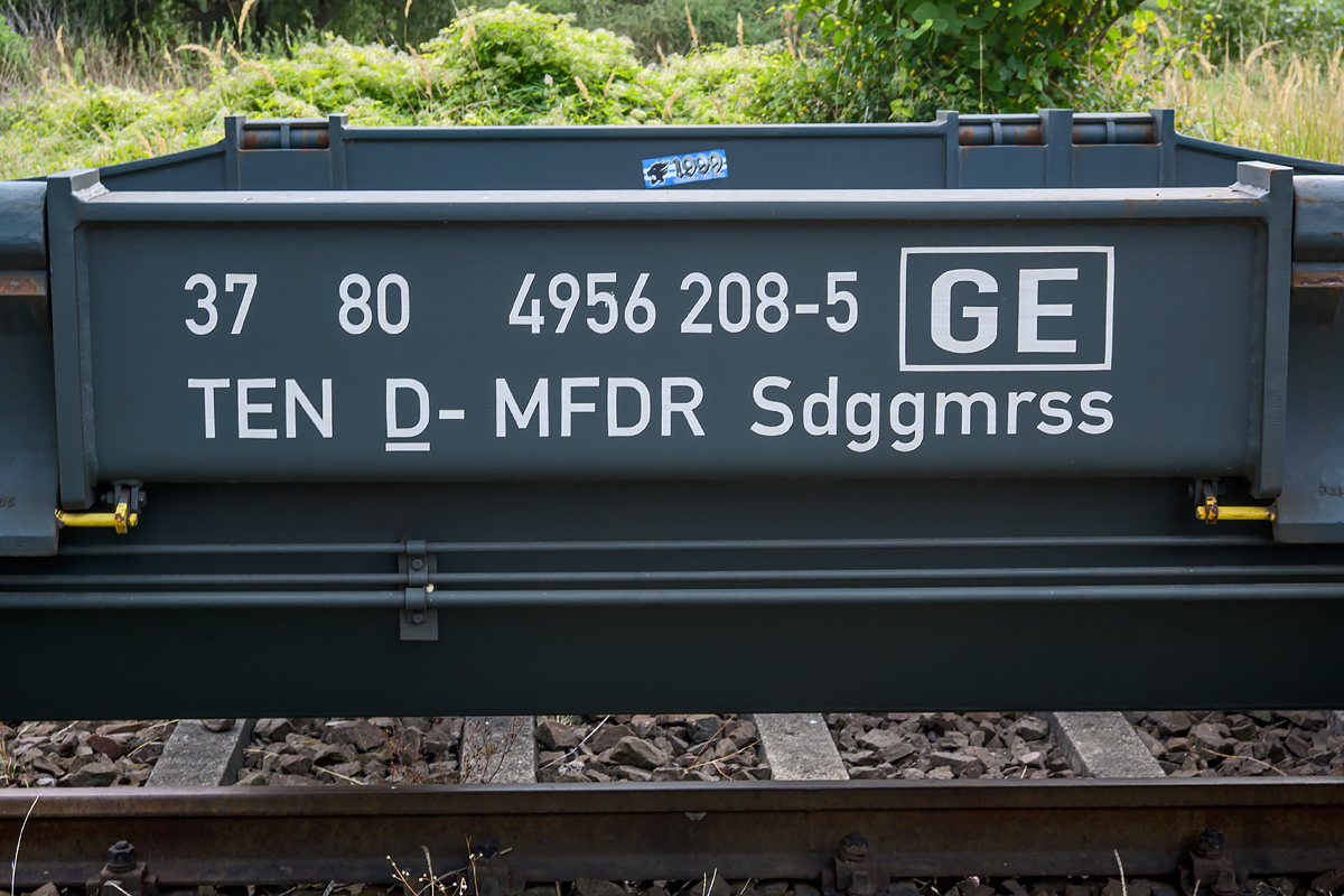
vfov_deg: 25.8
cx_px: 672
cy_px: 448
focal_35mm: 52
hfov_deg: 37.9
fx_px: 1960
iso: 200
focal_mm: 35
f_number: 8
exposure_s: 1/60
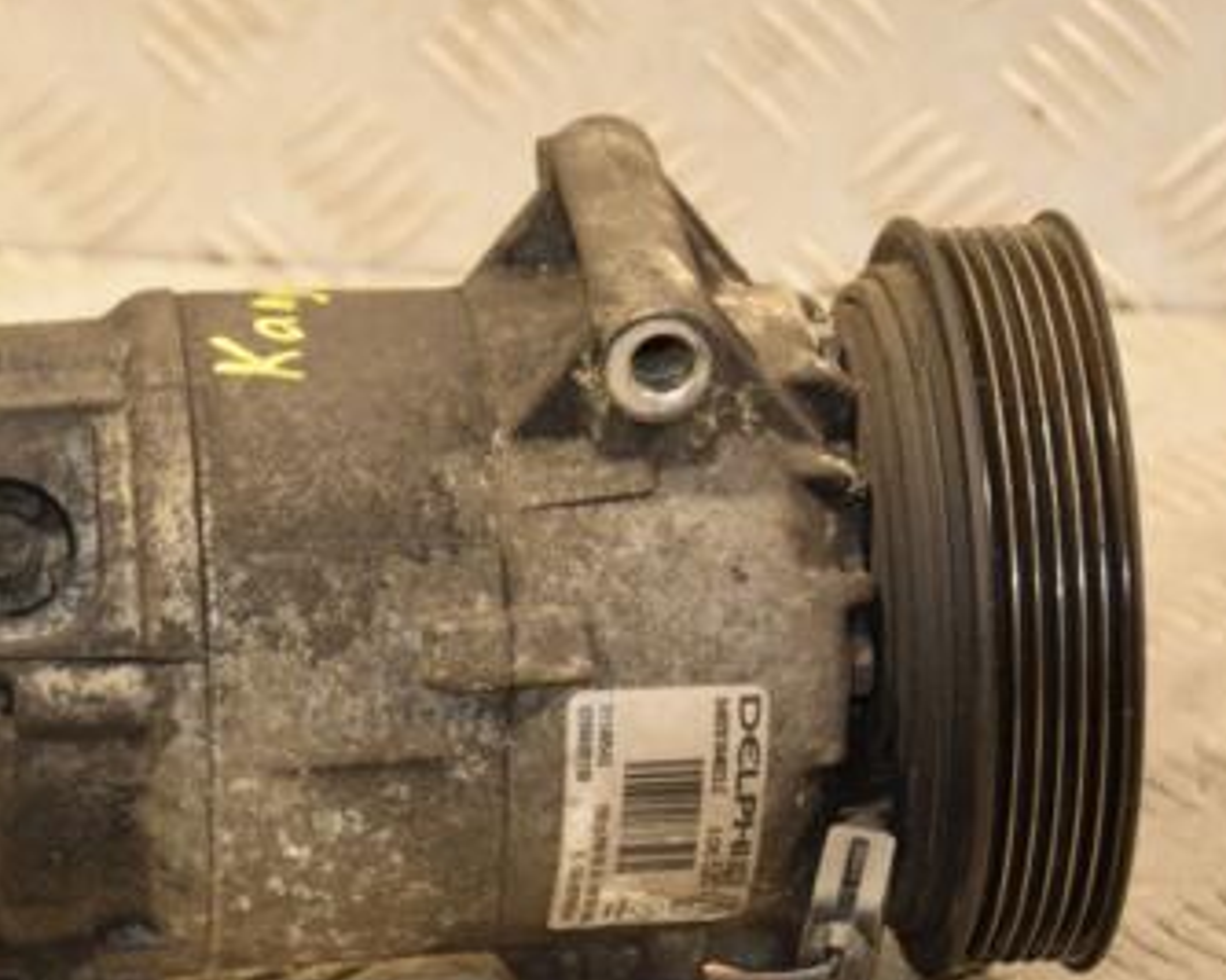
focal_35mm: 177
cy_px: 631
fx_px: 6421
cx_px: 503
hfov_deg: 10.9
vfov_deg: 8.7
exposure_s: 1/100
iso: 800
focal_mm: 70
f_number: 5.3
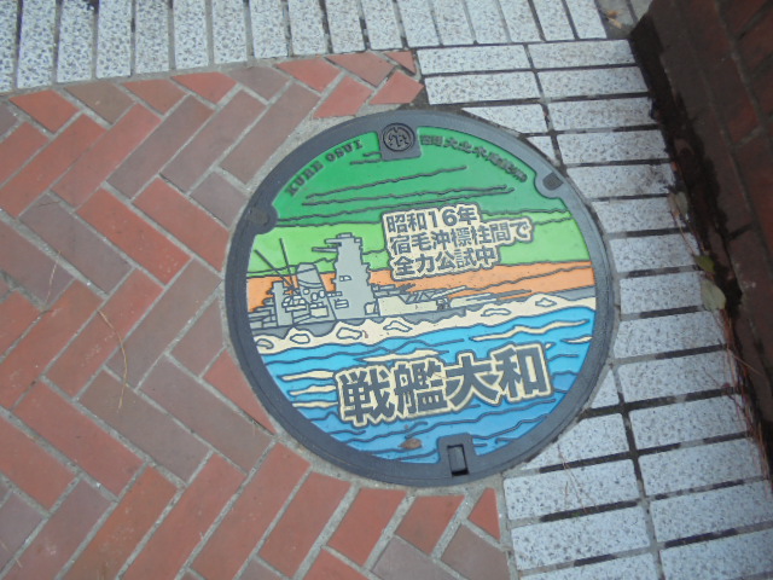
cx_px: 386
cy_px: 290
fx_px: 581
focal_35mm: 26
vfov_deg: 53.1
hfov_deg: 67.3
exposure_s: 1/160
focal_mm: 4.6
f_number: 3.5
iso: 100
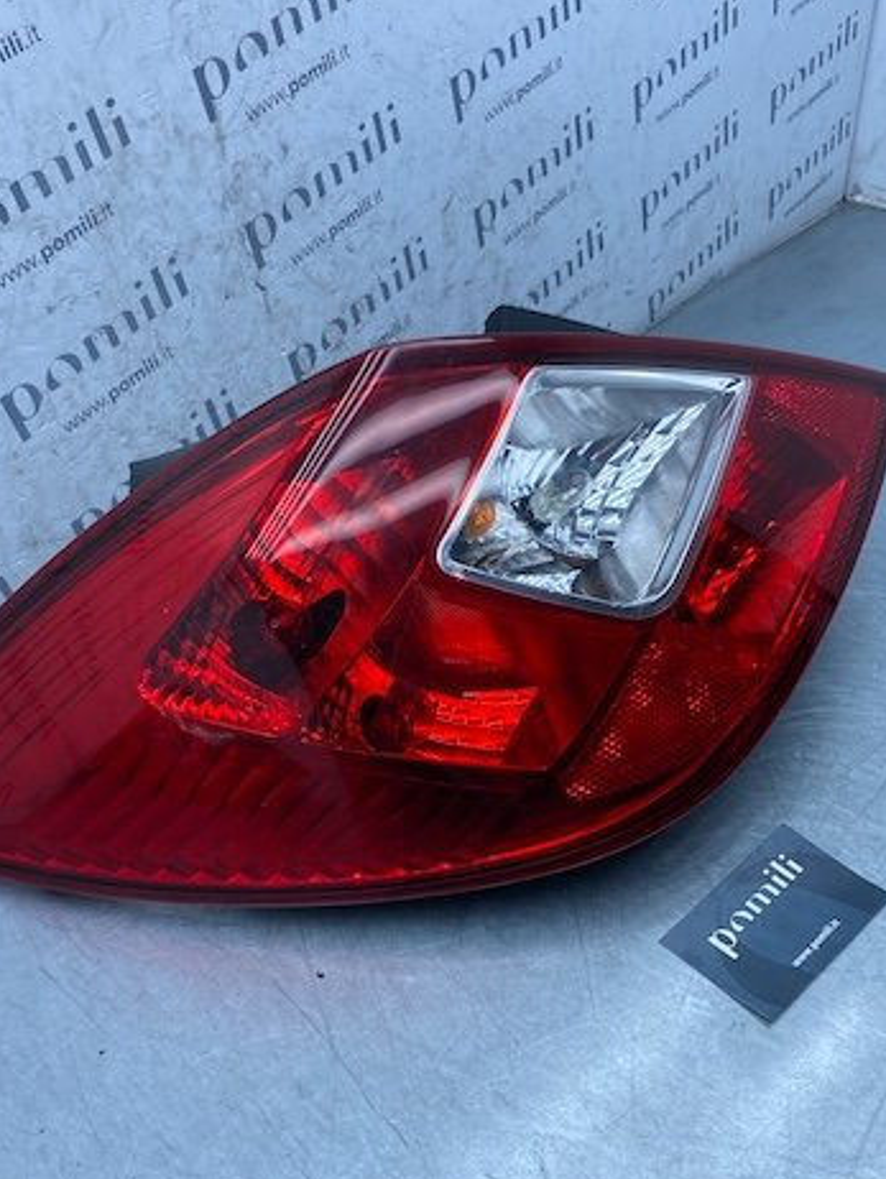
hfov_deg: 39.7
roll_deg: +4.8
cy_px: 684
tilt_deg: -42.5
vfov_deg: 51.1
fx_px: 1227
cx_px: 403
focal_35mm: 36
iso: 32
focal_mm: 4.25
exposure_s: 1/890
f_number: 1.8
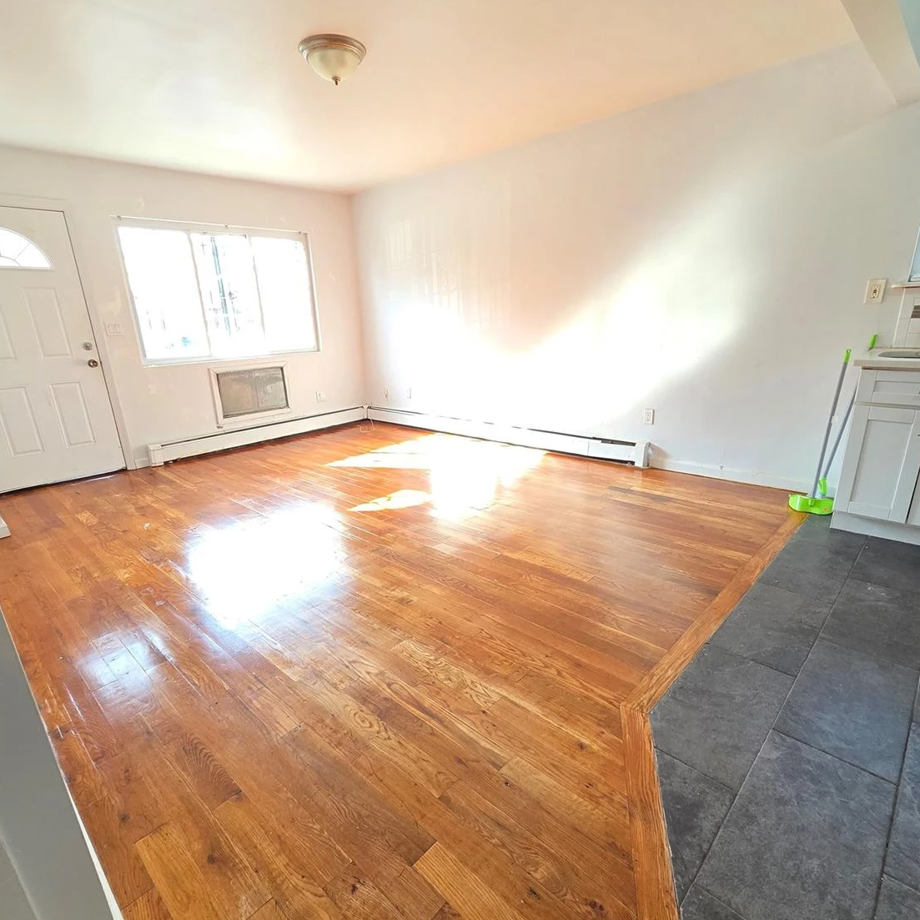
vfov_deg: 87.3
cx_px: 459
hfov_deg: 87.4
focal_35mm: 16
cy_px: 490
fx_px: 481
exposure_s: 1/120
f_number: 2.2
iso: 250
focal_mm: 2.2
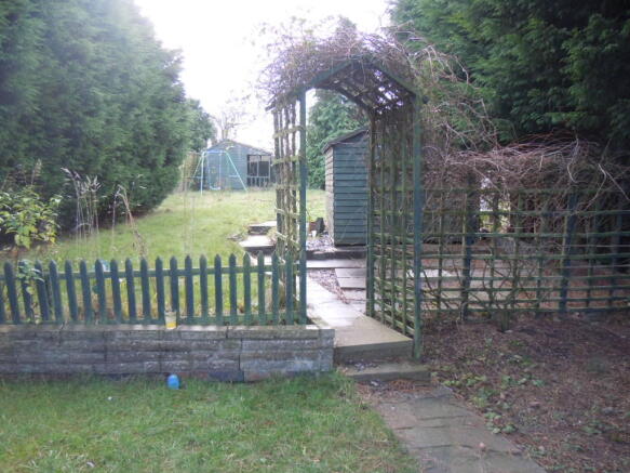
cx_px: 315
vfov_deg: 46.8
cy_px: 236
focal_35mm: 30
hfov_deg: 60.0
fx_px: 546
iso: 320
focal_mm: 5.4
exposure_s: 1/60
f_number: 3.5
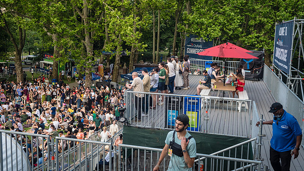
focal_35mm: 37
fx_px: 298
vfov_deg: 31.9
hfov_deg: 54.0
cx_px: 153
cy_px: 73
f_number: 3.5
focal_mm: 35
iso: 400
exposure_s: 1/640
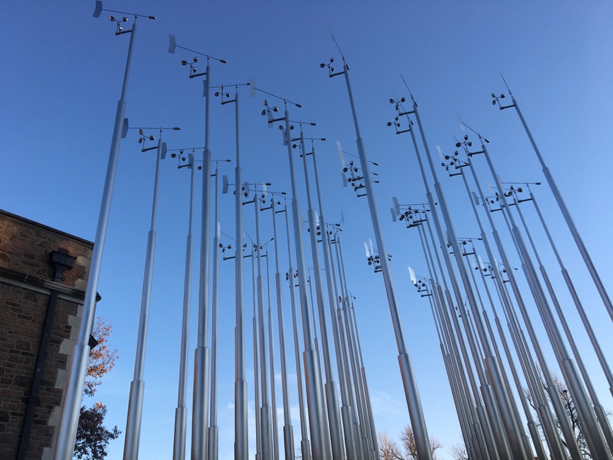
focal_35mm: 29
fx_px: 514
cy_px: 230
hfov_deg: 61.7
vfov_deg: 48.2
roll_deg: +4.9
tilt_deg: +34.8
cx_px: 306
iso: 25
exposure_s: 1/469
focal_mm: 4.15
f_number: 2.2
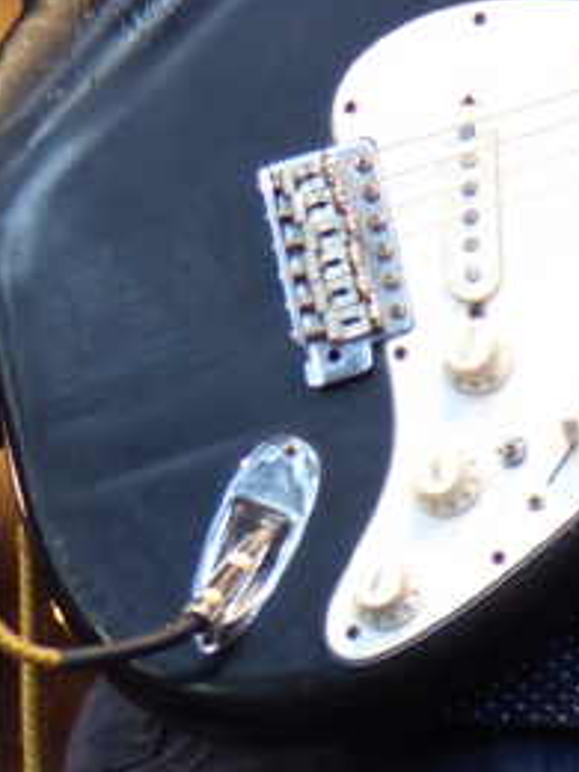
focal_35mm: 511
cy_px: -635
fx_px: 11396
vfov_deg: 3.8
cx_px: 591
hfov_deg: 2.9
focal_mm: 23.9
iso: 100
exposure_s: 1/80
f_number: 2.8
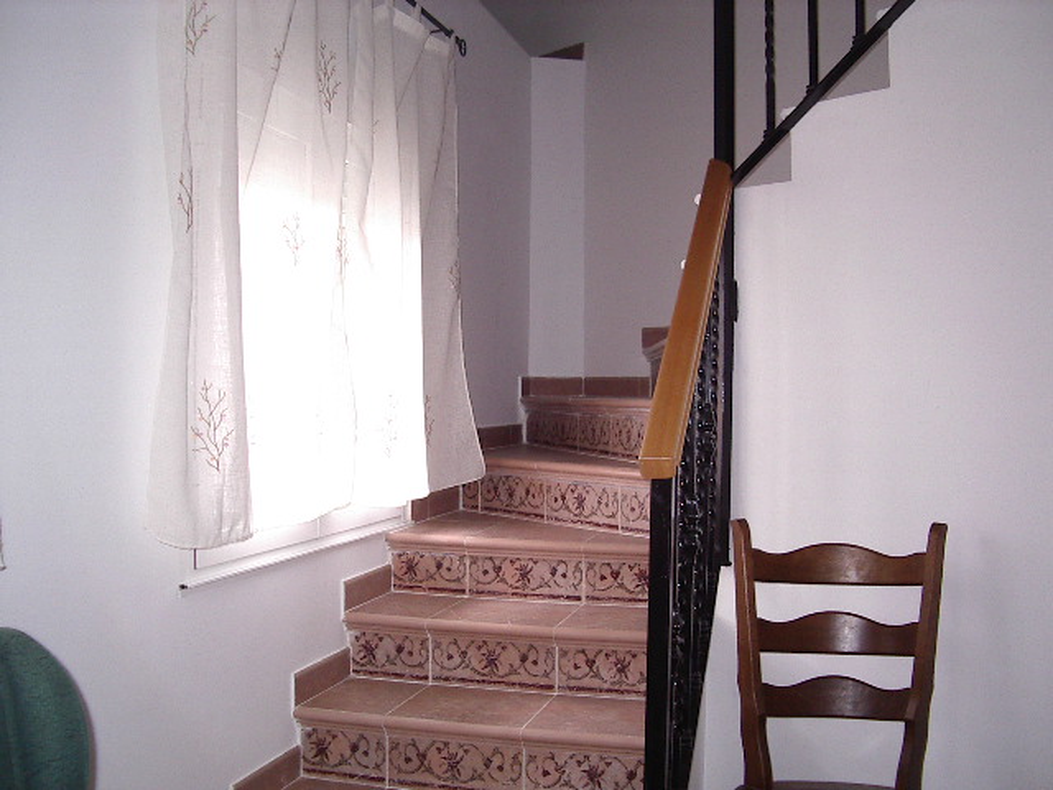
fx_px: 1156
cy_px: 395
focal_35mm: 38
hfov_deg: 49.0
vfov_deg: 37.7
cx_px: 526
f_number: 2.6
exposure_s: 1/60
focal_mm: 5.8
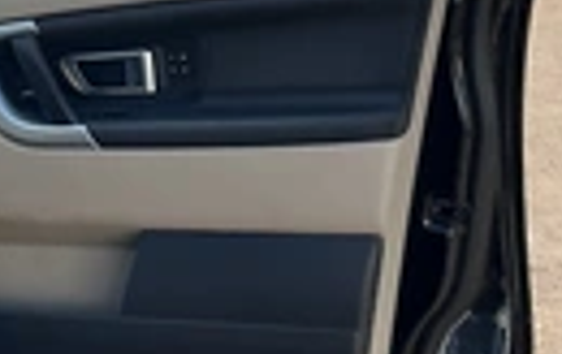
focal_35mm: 91
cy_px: 26
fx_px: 1397
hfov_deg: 20.8
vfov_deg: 14.3
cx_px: -156
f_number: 1.8
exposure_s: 1/580
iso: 25
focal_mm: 3
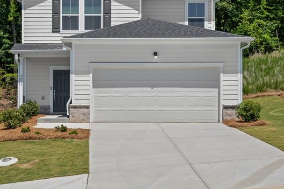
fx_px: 466
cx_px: 139
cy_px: 96
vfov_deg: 23.0
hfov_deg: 33.9
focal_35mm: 59
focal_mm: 35
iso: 400
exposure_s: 1/250
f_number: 16
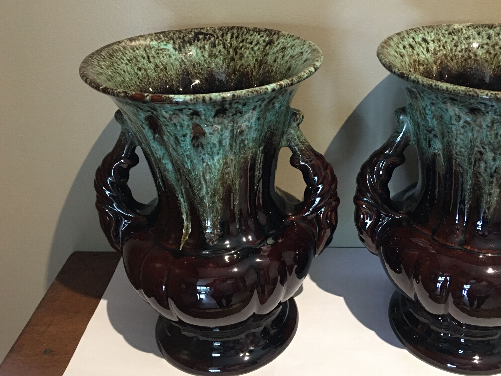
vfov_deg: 36.7
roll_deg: -0.9
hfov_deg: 47.3
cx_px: 321
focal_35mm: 39
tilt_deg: -25.9
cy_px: 148
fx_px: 564
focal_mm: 4.15
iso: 125
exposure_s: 1/8
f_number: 2.2
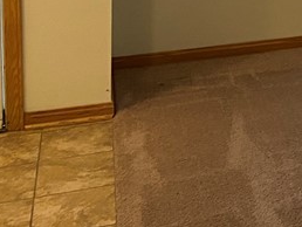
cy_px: -143
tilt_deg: -6.6
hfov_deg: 16.2
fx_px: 899
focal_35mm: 103
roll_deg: -1.0
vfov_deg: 13.3
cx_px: 536
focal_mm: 4.25
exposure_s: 1/60
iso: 200
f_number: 1.8
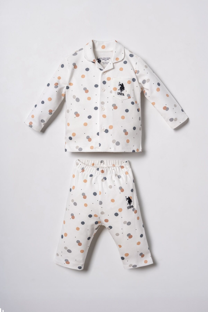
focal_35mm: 50
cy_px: 156
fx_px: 433
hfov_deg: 27.0
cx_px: 104
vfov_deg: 39.6
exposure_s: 1/125
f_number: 9
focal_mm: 50
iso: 250
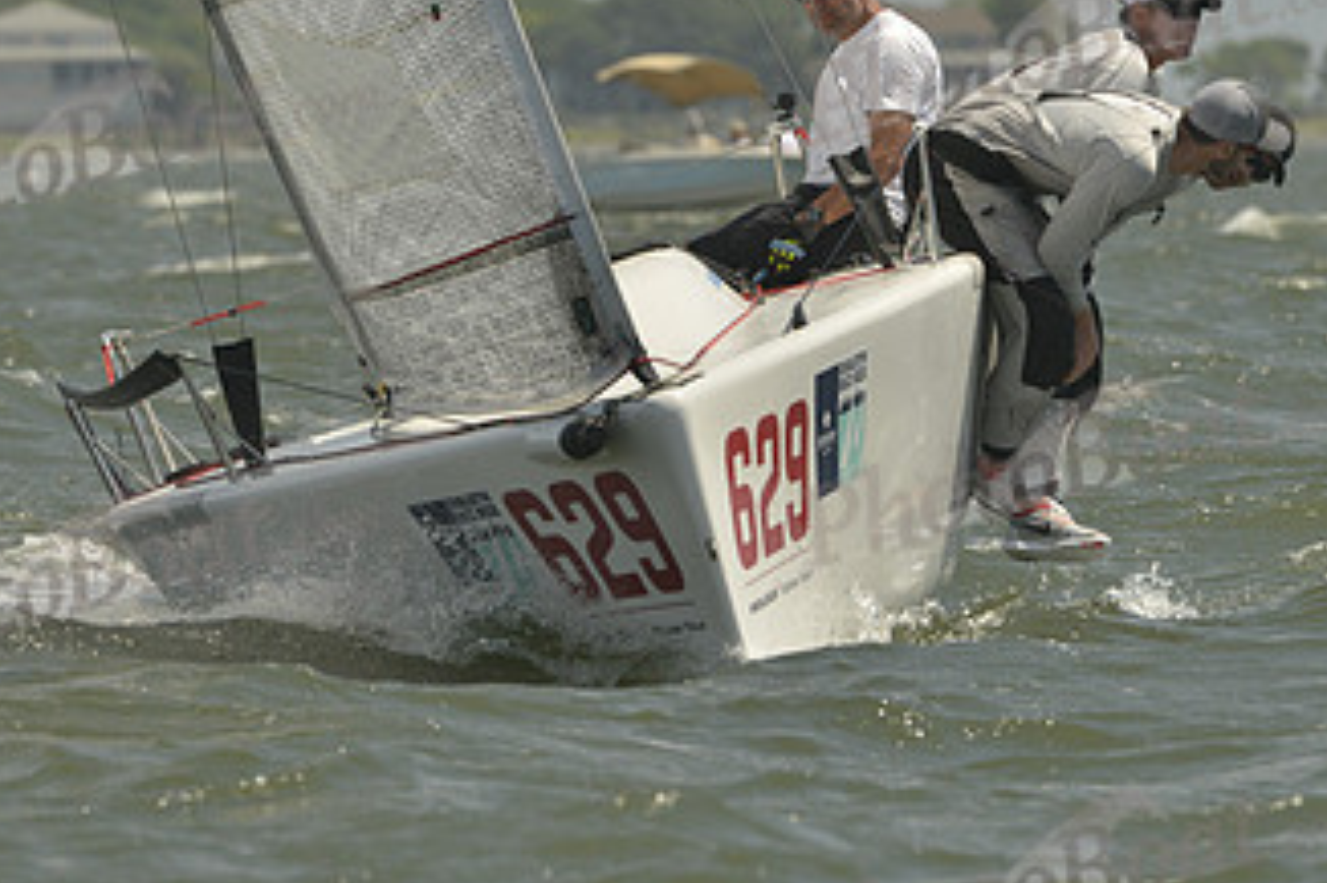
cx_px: 594
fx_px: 24941
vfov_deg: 2.0
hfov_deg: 3.0
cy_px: 307
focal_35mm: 677
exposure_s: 1/1250
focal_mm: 380
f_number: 9
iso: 280
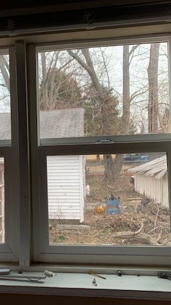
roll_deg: +0.8
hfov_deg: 30.5
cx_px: 36
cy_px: 153
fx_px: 307
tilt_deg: +5.3
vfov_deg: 52.8
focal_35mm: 38
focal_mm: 4.25
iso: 25
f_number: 1.8
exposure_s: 1/362
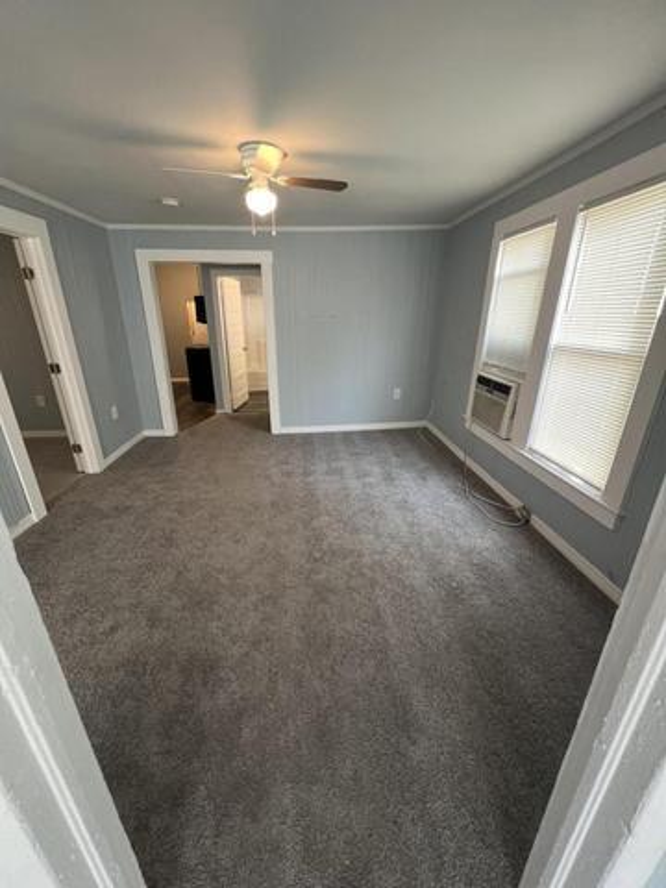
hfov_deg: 89.9
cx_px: 333
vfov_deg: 106.2
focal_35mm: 13
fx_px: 333
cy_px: 444
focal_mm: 1.57
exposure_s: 1/60
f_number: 1.8
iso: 200
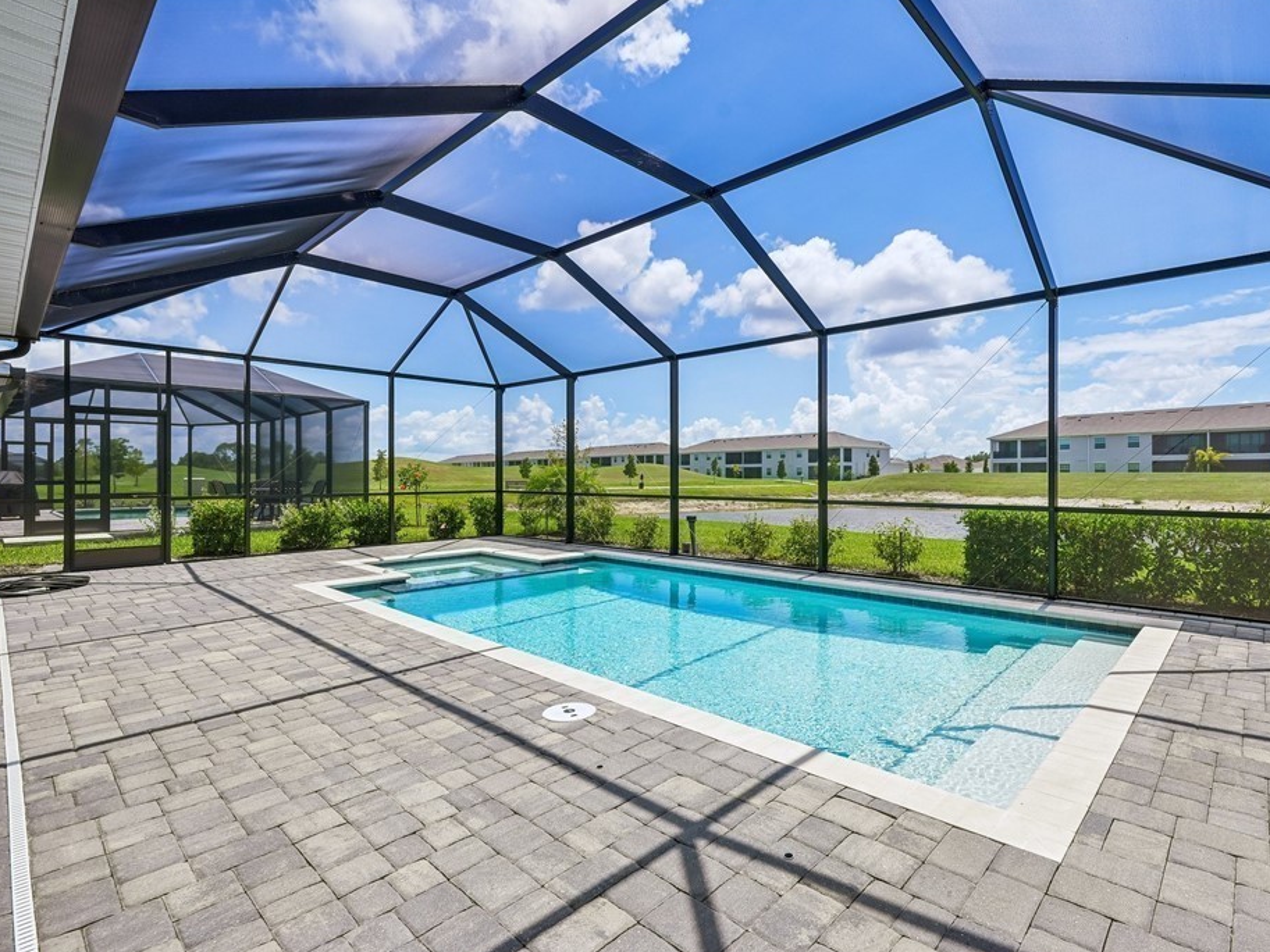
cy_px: 491
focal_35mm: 16
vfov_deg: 78.1
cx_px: 718
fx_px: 587
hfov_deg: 94.0
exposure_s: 1/160
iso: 50
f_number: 8
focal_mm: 14
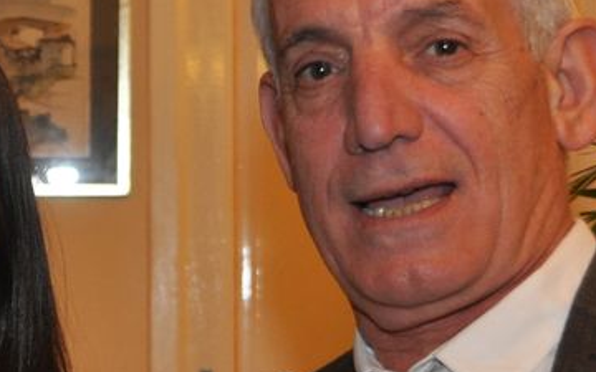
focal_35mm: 163
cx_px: -230
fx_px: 2648
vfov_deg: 8.0
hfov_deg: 12.4
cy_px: 289
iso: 800
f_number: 4.2
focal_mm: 30
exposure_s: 1/60
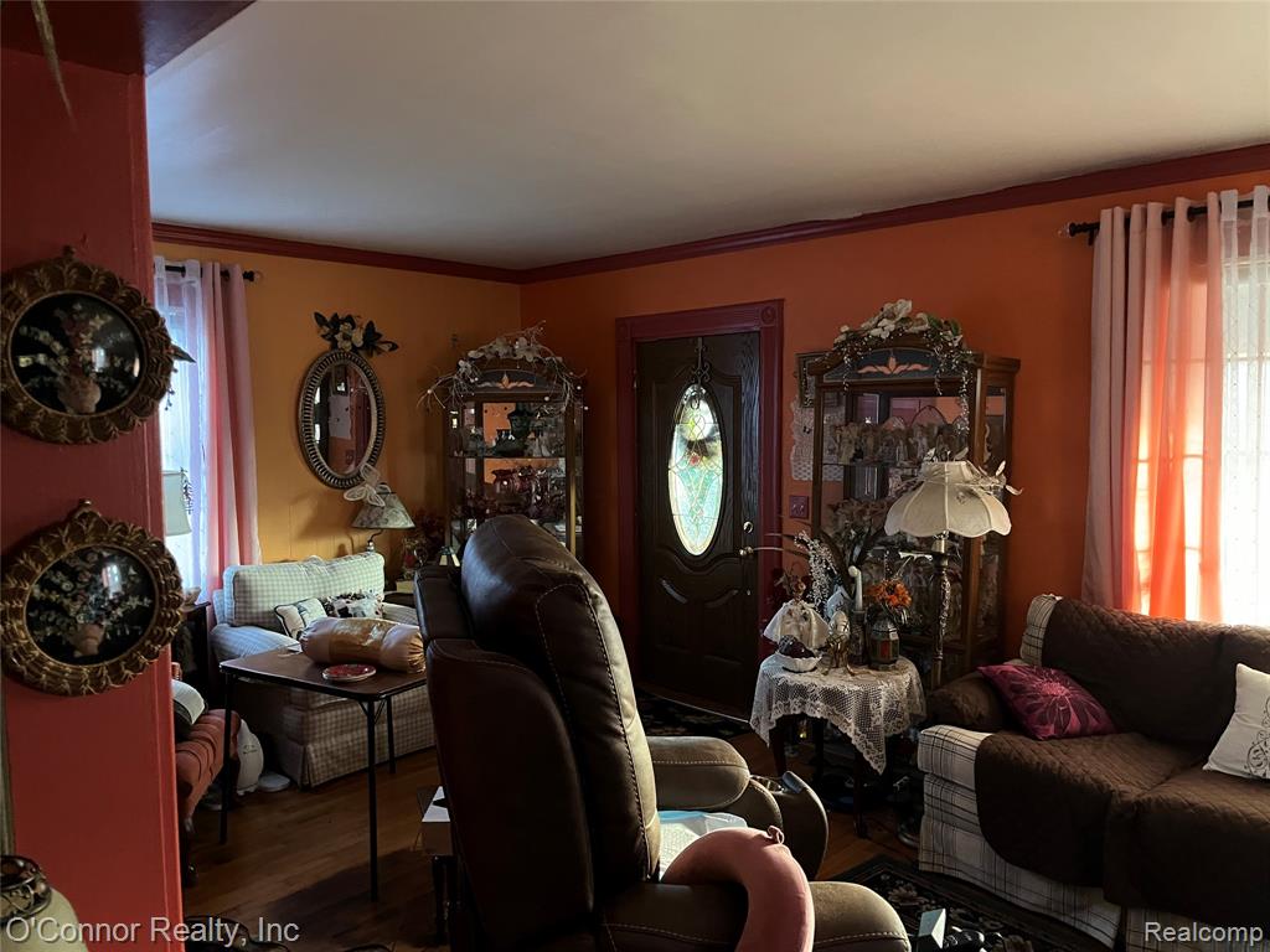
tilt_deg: -5.0
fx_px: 954
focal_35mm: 26
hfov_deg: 67.3
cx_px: 635
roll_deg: +0.1
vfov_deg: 53.1
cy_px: 476
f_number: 1.6
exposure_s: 1/30
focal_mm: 5.1
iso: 640
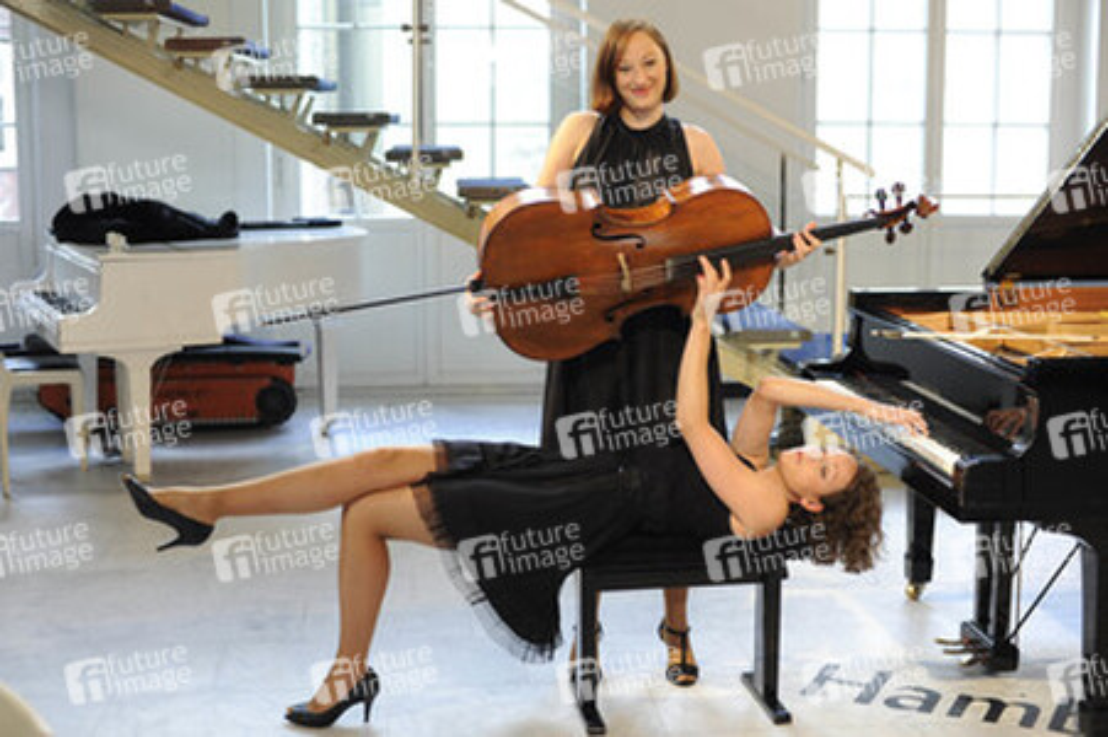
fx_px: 1538
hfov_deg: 39.6
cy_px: 368
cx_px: 554
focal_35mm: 50
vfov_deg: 27.0
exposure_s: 1/250
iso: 1000
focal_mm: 50
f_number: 2.8
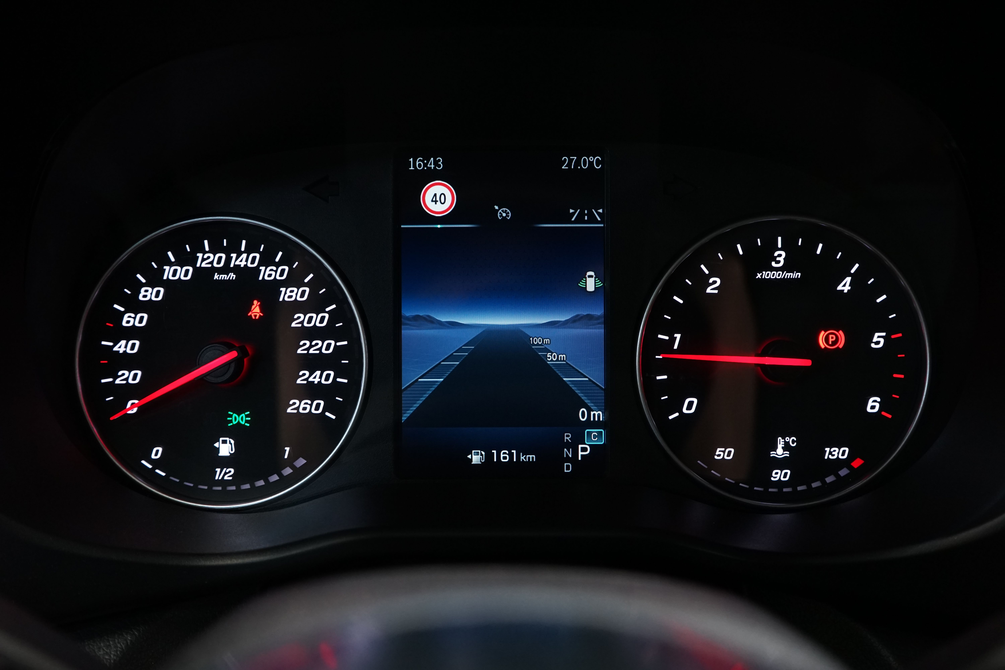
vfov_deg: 43.6
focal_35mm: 30
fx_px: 837
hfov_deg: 61.9
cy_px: 335
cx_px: 502
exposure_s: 1/30
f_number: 5.6
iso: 2000
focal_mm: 30
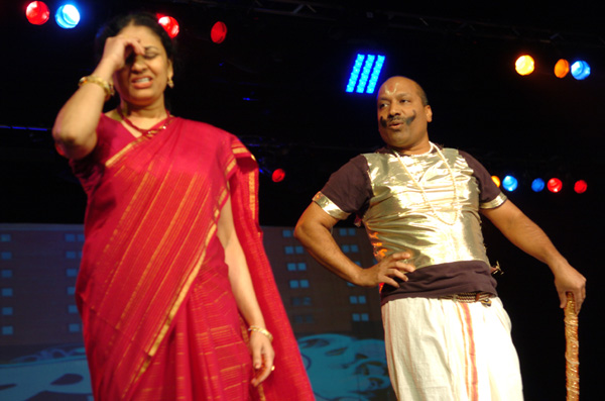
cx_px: 302
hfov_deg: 30.6
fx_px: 1107
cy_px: 200
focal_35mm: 66
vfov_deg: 20.5
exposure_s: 1/100
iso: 400
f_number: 2.8
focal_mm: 44
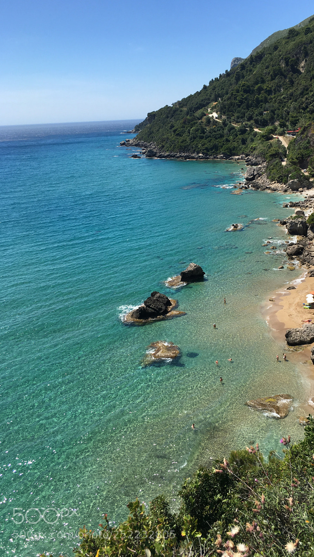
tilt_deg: -17.3
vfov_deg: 61.0
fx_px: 474
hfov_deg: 36.4
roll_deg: +3.3
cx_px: 203
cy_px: 280
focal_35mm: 32
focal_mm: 4.15
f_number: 2.2
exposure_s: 1/1672
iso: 25
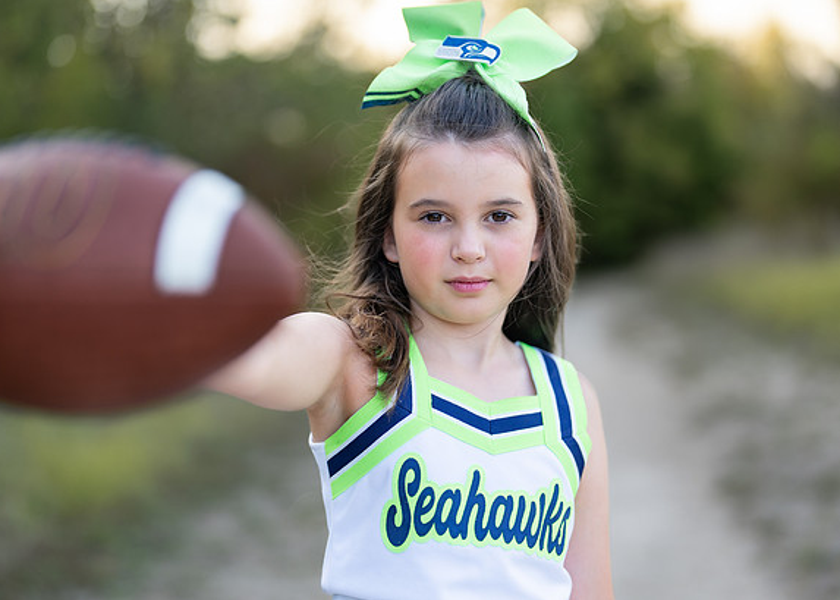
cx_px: 462
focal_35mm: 62
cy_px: 325
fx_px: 1479
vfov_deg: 22.9
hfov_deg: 31.7
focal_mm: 50
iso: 100
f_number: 1.2
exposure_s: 1/1000
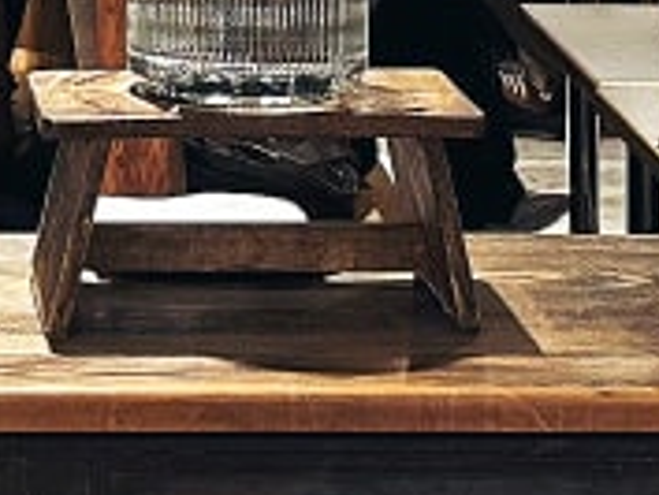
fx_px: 3429
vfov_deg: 8.0
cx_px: -30
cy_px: -393
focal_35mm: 180
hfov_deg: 10.9
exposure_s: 1/60
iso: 250
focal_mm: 6.86
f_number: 1.78
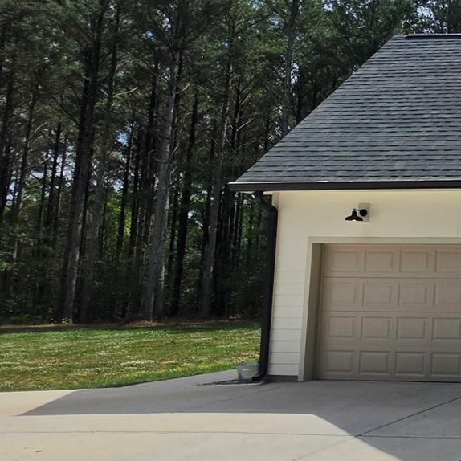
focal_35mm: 41
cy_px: 227
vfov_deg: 40.9
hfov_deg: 26.0
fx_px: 618
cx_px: 736
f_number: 1.9
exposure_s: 1/4411
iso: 32
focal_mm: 2.2
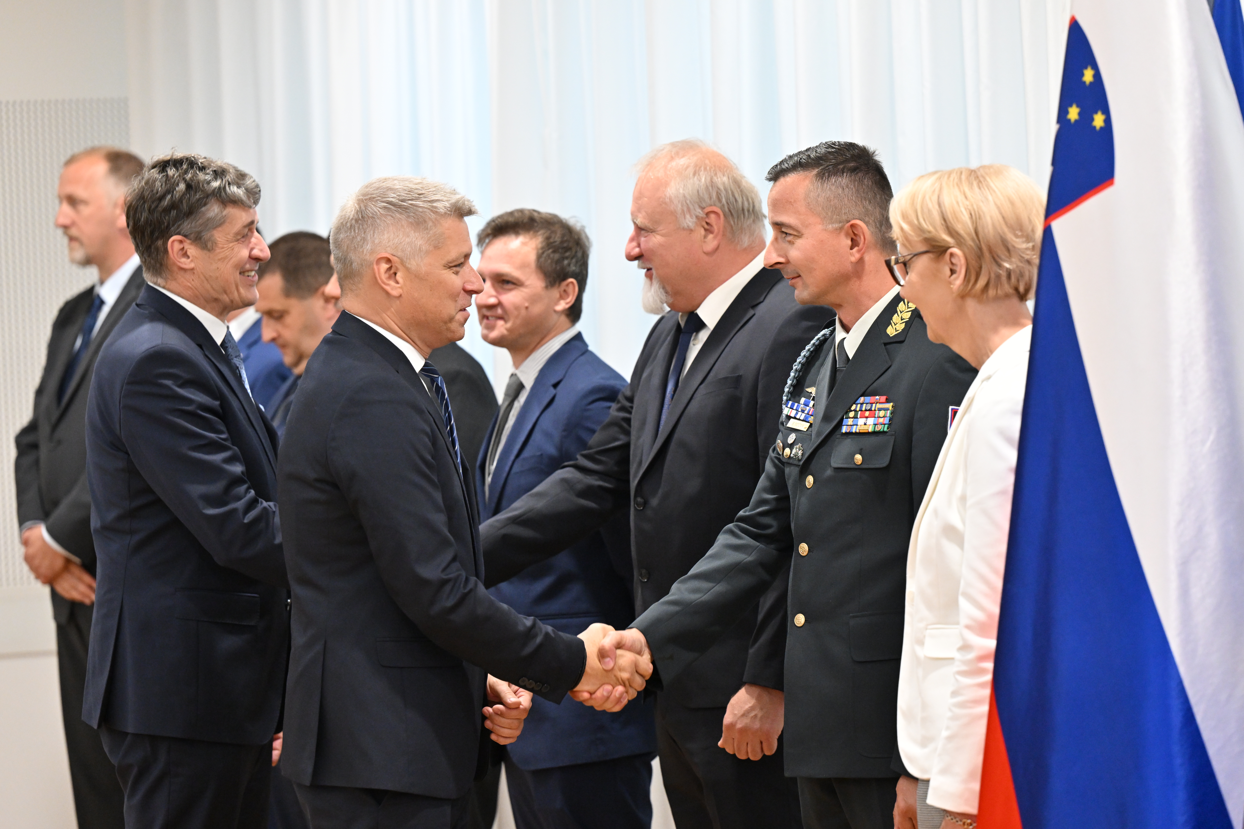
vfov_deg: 9.1
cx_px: 622
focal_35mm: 150
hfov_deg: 13.7
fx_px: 5183
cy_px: 414
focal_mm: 150
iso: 3200
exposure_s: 1/250
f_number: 4
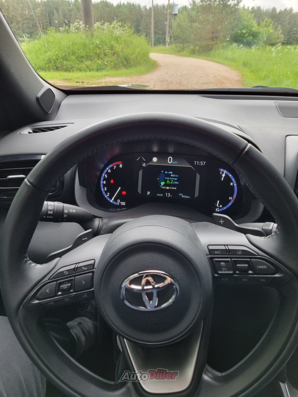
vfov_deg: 67.3
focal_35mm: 26
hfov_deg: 53.1
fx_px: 298
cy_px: 198
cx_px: 149
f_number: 1.8
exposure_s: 1/100
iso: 80
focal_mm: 5.4
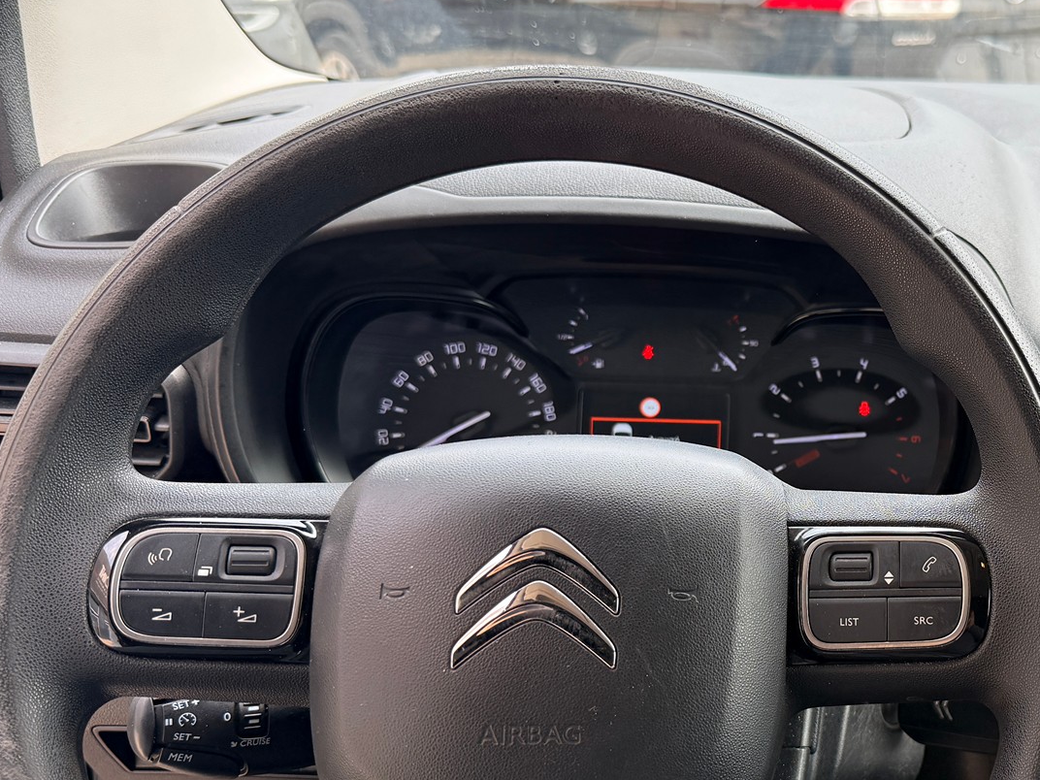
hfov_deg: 41.3
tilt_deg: -20.9
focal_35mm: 43
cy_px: 455
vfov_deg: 33.5
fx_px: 1292
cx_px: 885
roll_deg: -2.8
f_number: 1.78
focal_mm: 6.76
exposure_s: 1/438
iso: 100
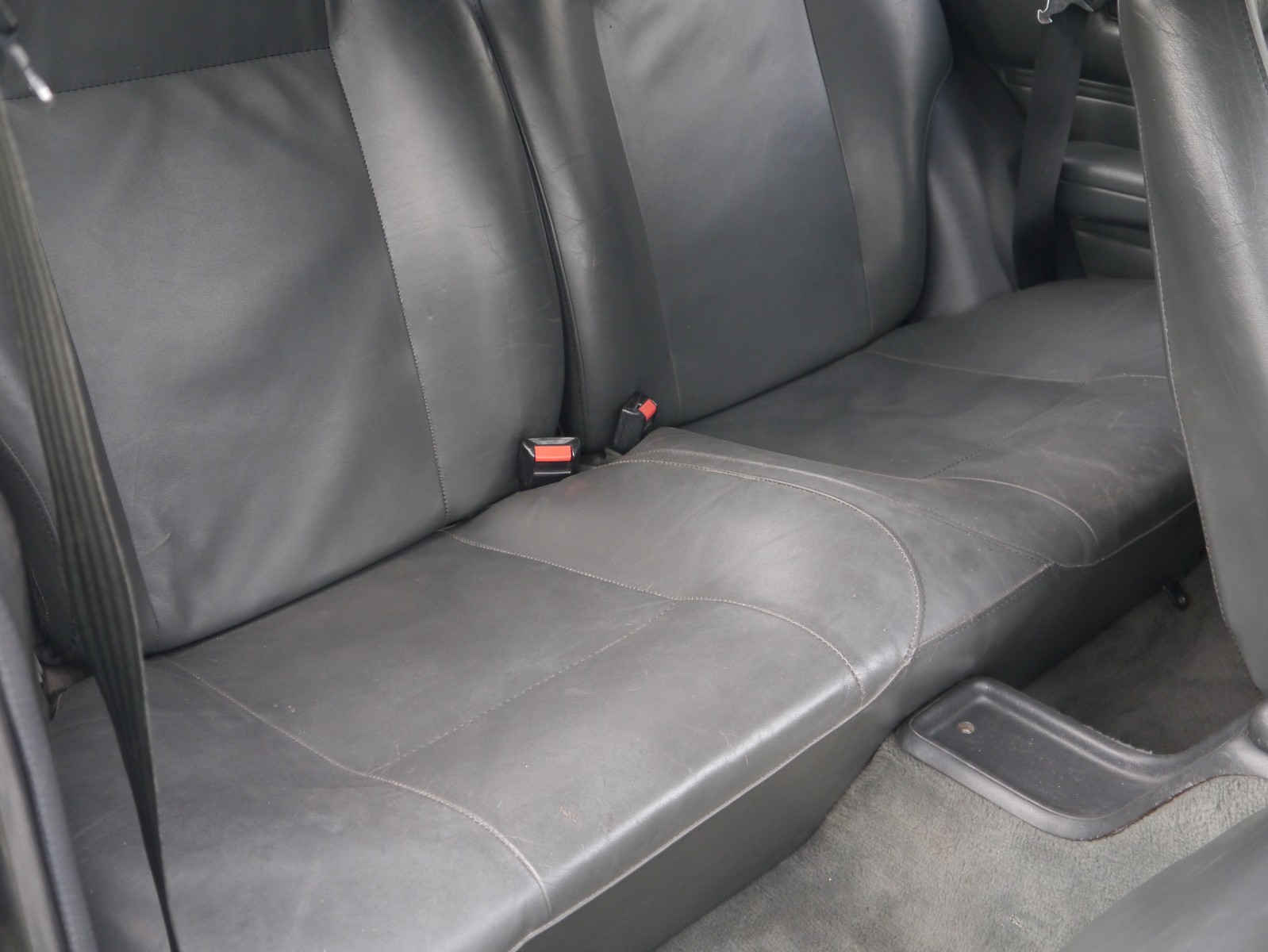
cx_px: 634
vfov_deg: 32.9
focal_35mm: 44
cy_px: 476
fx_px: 1612
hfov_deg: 42.9
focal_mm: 22
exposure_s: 1/20
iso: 800
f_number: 4.4
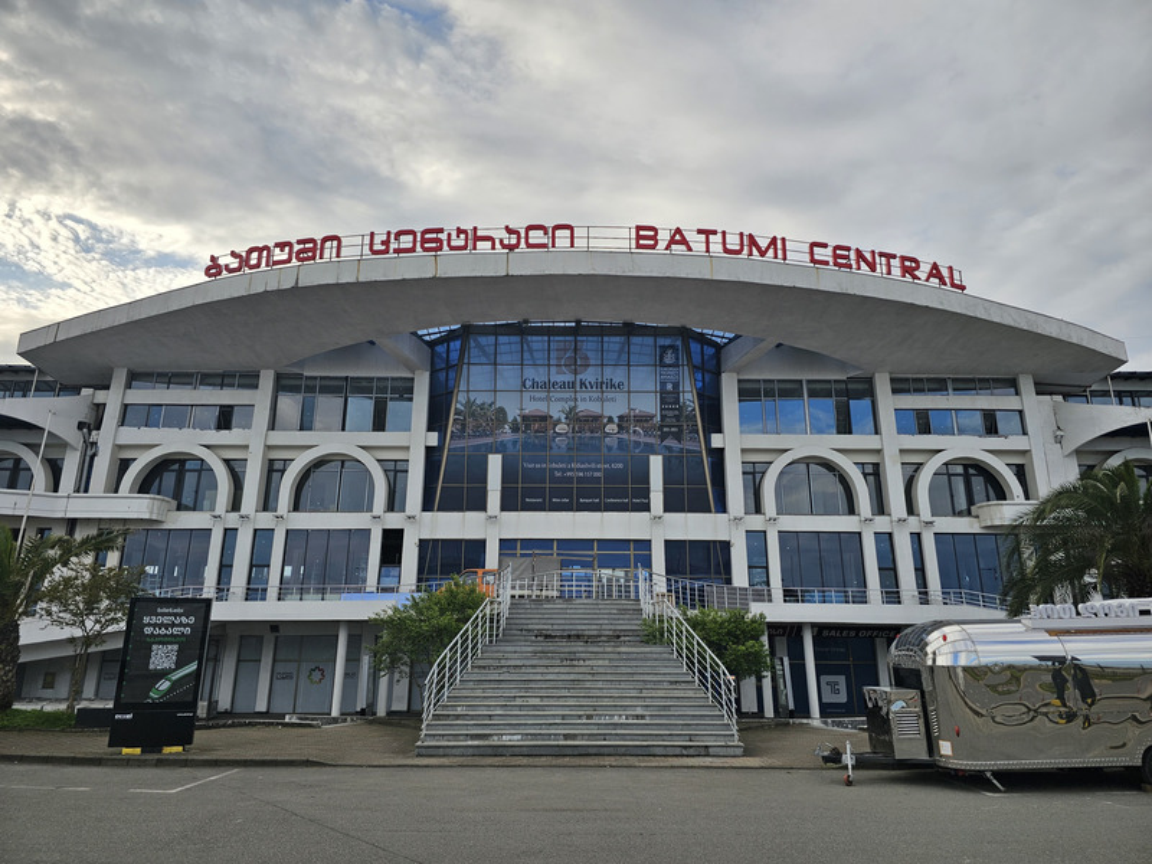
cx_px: 576
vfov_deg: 58.9
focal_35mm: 23
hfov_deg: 73.9
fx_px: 765
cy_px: 432
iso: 10
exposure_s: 1/519
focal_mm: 6.3
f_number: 1.7
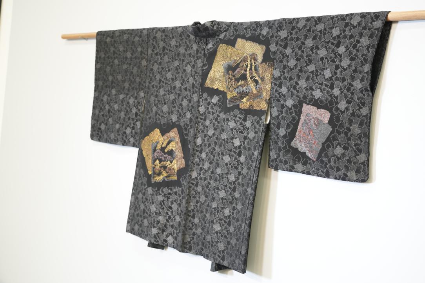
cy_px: 142
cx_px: 212
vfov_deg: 29.3
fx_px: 543
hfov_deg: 42.7
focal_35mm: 46
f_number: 4
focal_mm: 46
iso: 1250
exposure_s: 1/50
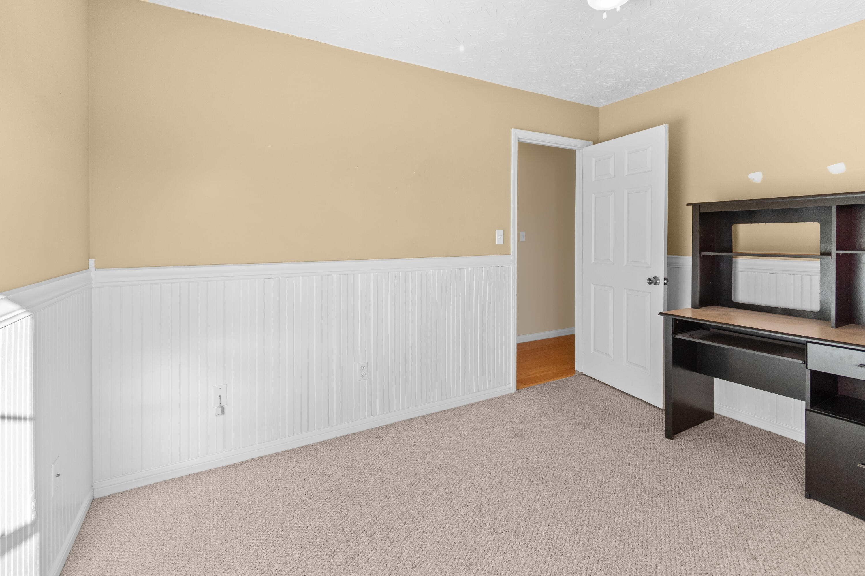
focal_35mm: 15
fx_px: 360
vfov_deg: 77.3
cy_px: 288
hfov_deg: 100.4
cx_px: 432
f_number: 4.5
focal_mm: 10
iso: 250
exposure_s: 1/80
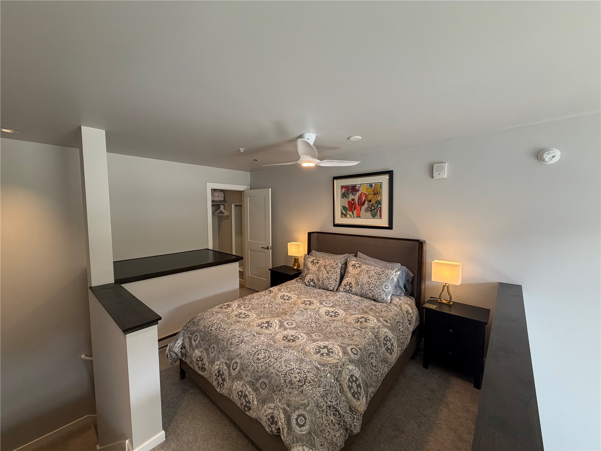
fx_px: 243
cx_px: 300
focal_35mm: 14
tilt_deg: -4.0
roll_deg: +0.7
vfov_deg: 85.7
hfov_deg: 102.1
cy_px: 226
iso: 160
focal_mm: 2.22
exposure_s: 1/120
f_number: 2.2
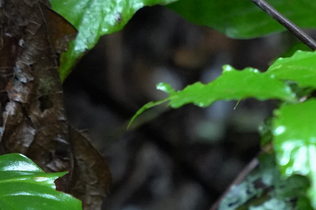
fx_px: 2133
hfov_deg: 8.3
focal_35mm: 243
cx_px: 438
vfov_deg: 5.6
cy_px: 332
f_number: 2.8
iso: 6400
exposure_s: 1/160
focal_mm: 70
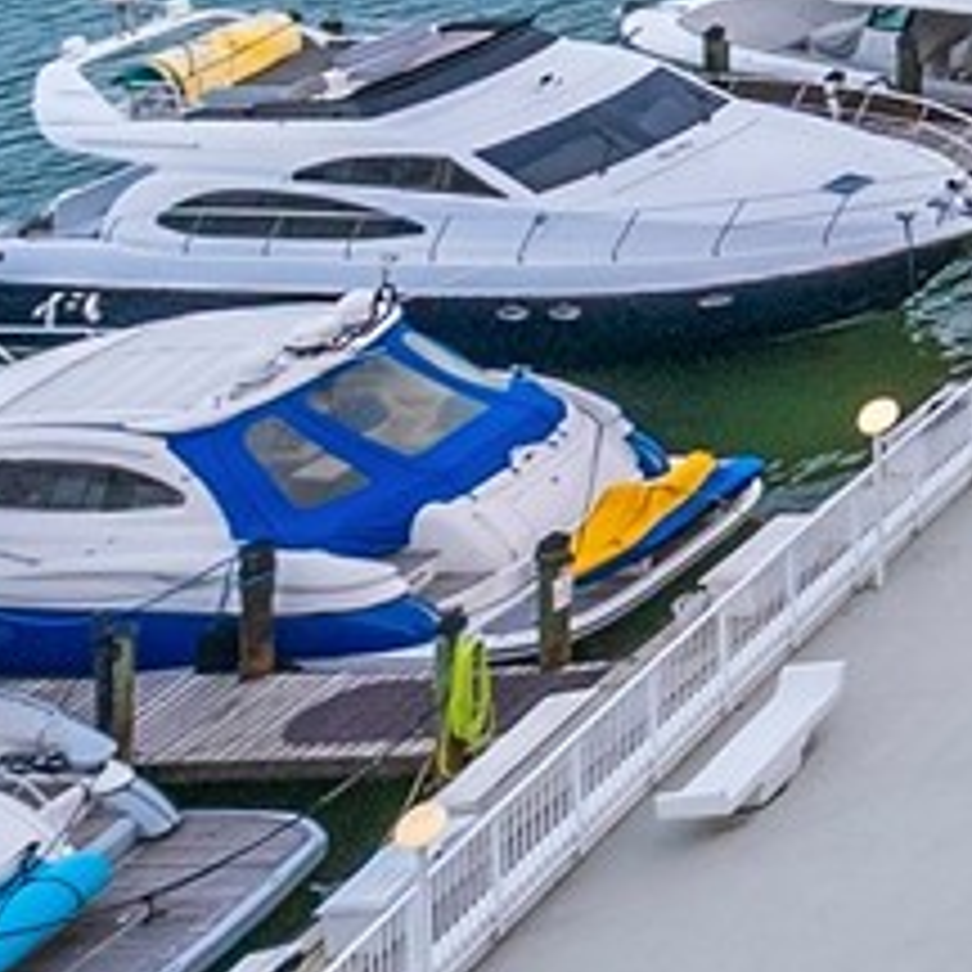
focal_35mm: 80
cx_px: 2918
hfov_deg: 11.5
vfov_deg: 16.3
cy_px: -1012
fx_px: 2541
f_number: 8
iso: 400
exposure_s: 1/60
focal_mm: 12
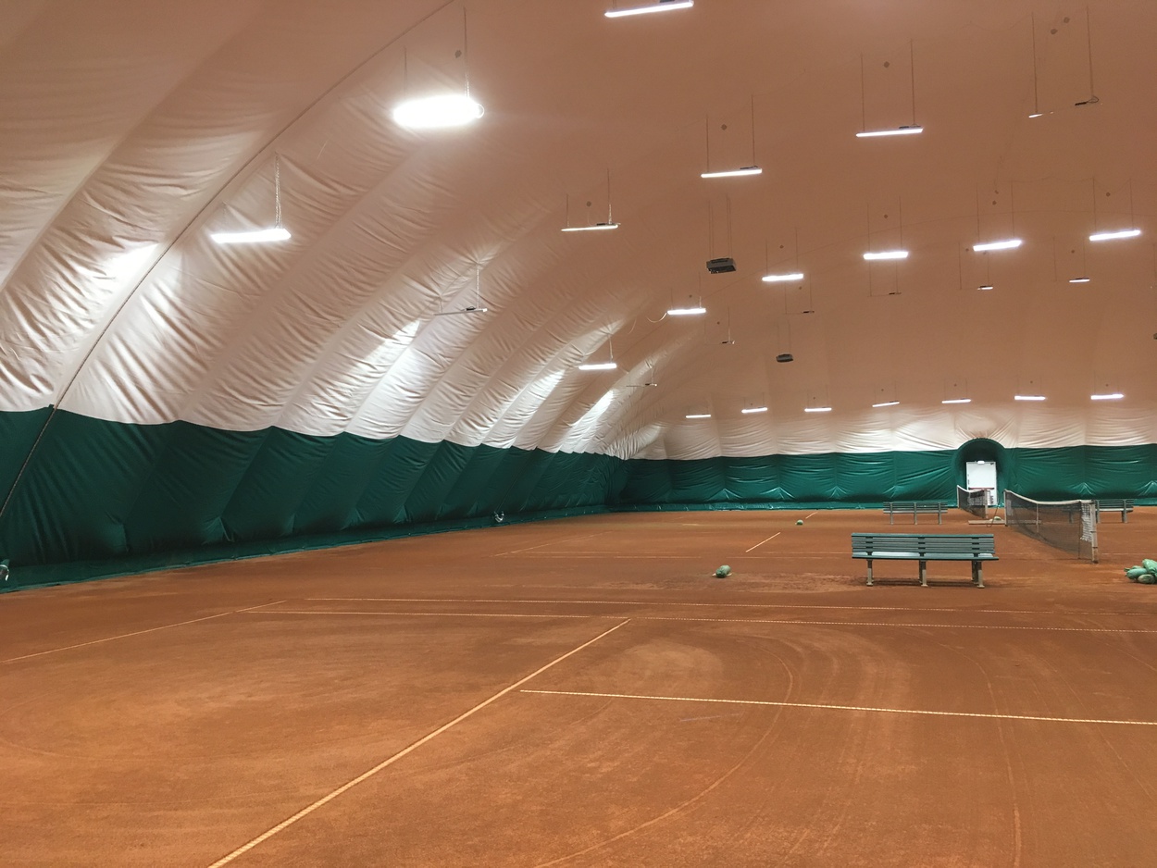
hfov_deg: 61.7
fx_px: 969
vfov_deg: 48.2
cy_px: 434
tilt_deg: +4.1
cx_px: 578
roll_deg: +0.7
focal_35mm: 29
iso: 125
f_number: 2.2
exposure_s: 1/33
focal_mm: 4.15
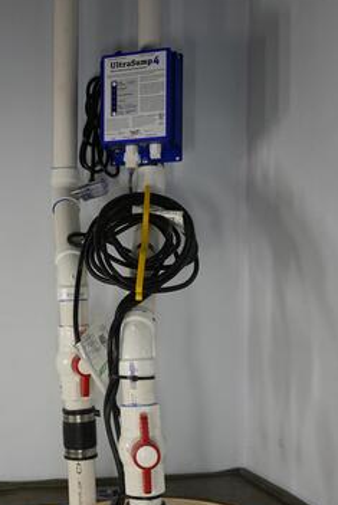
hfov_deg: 32.5
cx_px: 116
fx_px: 576
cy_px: 335
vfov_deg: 46.6
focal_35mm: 41
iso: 320
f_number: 4
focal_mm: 30
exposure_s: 1/160
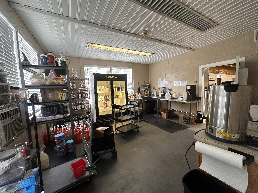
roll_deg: +2.5
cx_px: 129
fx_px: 104
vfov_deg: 85.7
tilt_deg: -4.1
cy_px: 96
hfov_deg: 102.1
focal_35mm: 14
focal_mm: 2.22
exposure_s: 1/60
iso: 200
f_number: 2.2
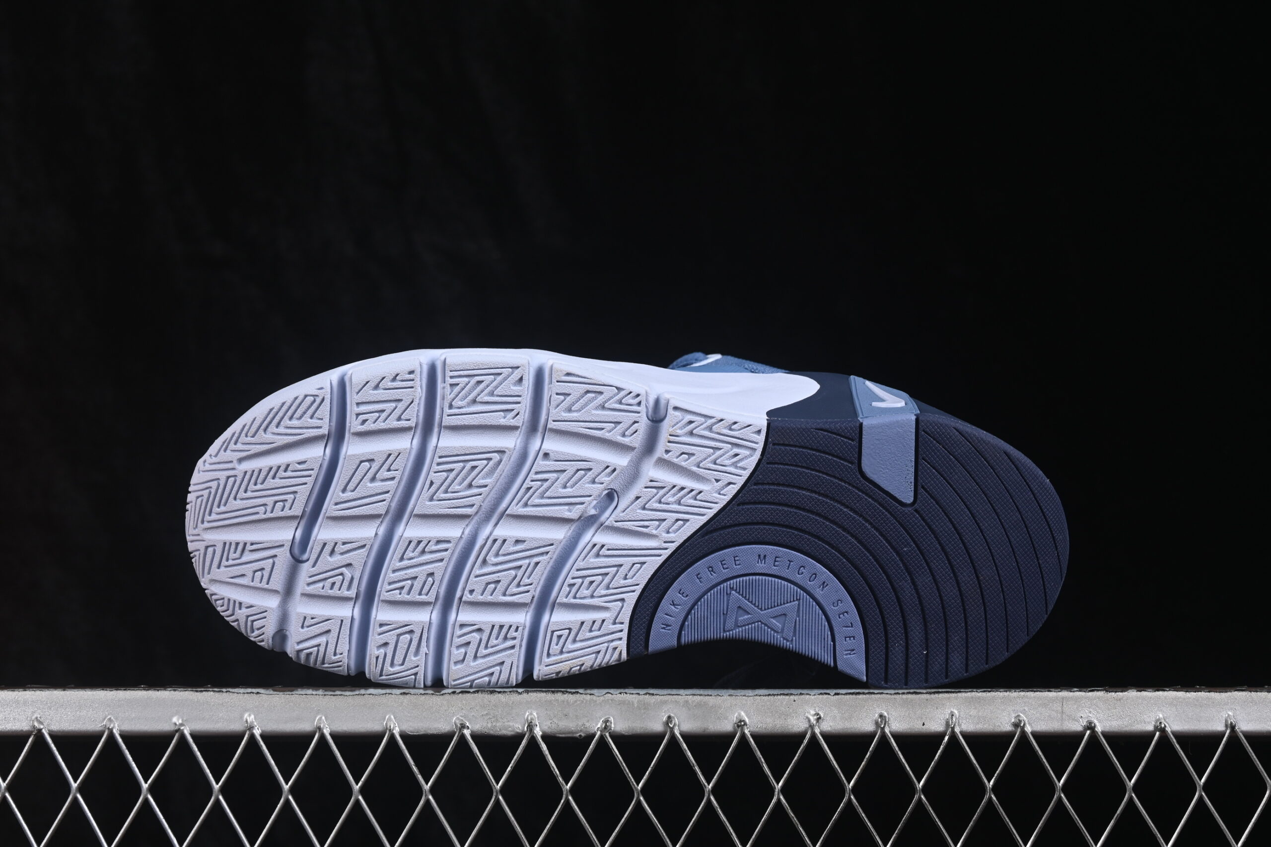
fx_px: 2648
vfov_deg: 18.2
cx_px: 636
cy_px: 424
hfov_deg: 27.0
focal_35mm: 75
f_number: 8
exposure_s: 1/80
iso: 160
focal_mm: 50
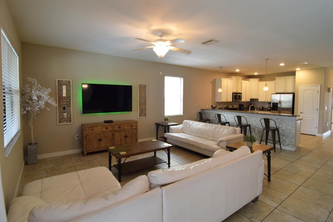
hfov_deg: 95.0
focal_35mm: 16
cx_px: 166
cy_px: 111
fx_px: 153
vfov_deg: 72.0
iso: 640
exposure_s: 1/60
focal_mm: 11
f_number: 4
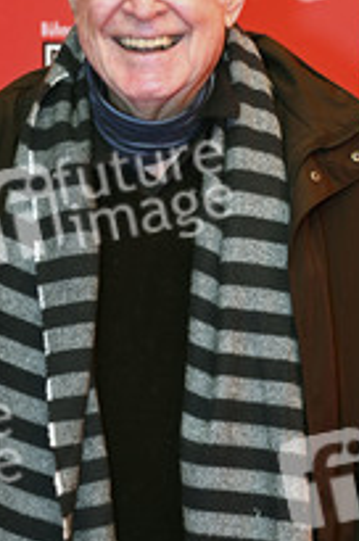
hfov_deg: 17.4
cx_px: 174
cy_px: 335
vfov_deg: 26.0
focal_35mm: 78
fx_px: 1171
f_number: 2.8
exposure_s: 1/125
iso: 1250
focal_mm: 40
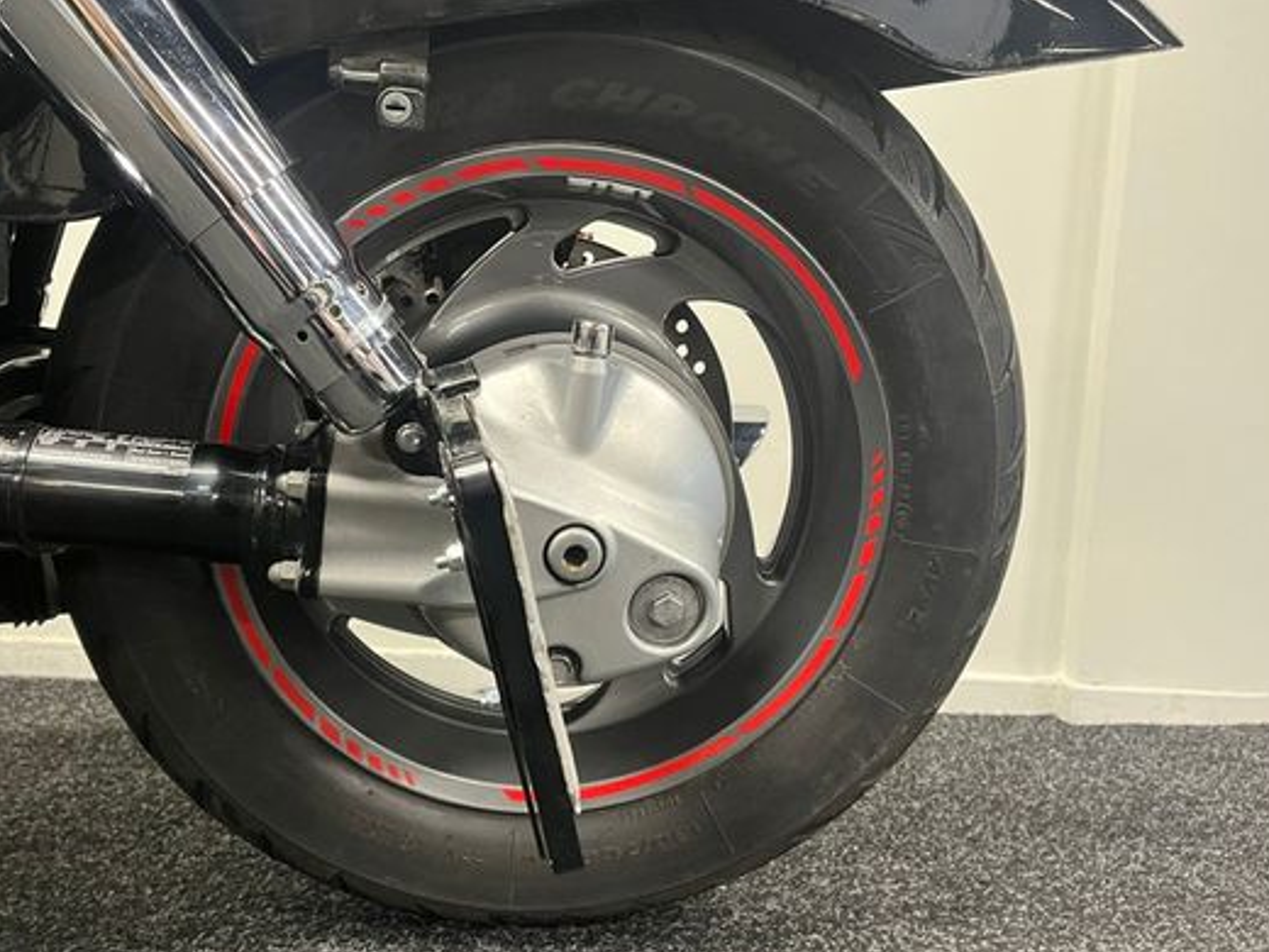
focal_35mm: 32
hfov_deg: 56.5
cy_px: 464
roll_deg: -2.5
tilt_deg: -5.6
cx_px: 522
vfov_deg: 44.2
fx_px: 1173
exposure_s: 1/50
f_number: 1.6
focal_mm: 5.1
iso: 400
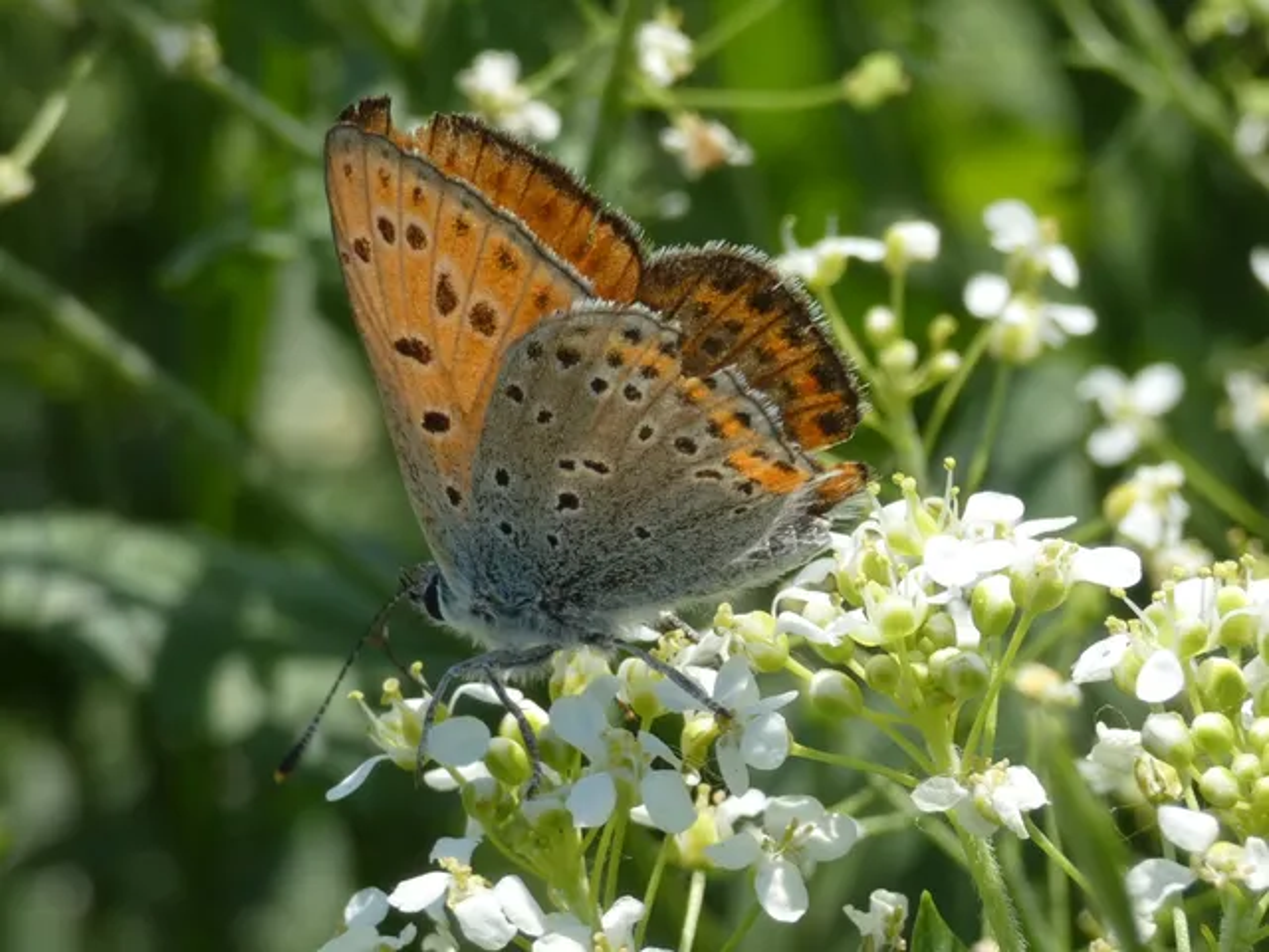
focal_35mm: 130
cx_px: 634
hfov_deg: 15.2
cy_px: 476
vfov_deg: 11.4
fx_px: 4766
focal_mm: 23.3
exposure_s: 1/320
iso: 80
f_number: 5.2
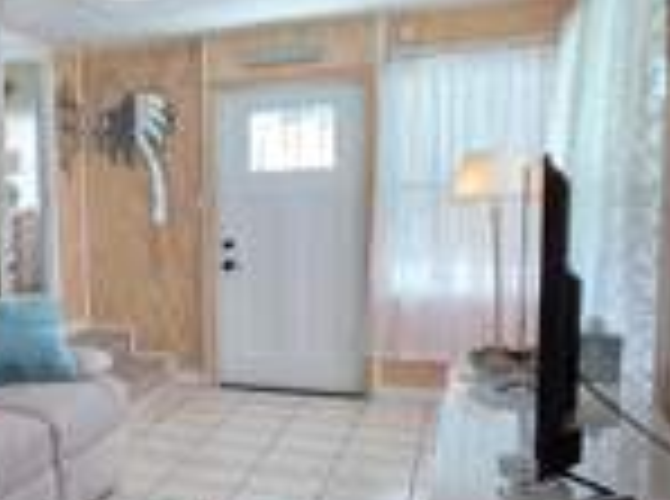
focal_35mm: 42
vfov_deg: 34.1
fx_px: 811
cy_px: 297
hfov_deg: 37.5
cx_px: -67
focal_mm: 2.2
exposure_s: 1/120
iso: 125
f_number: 1.9
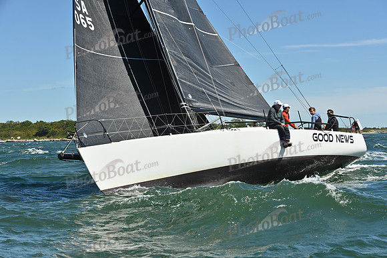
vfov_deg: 19.5
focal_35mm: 70
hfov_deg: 28.8
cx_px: 194
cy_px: 129
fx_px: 753
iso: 320
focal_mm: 70
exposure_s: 1/1600
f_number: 7.1
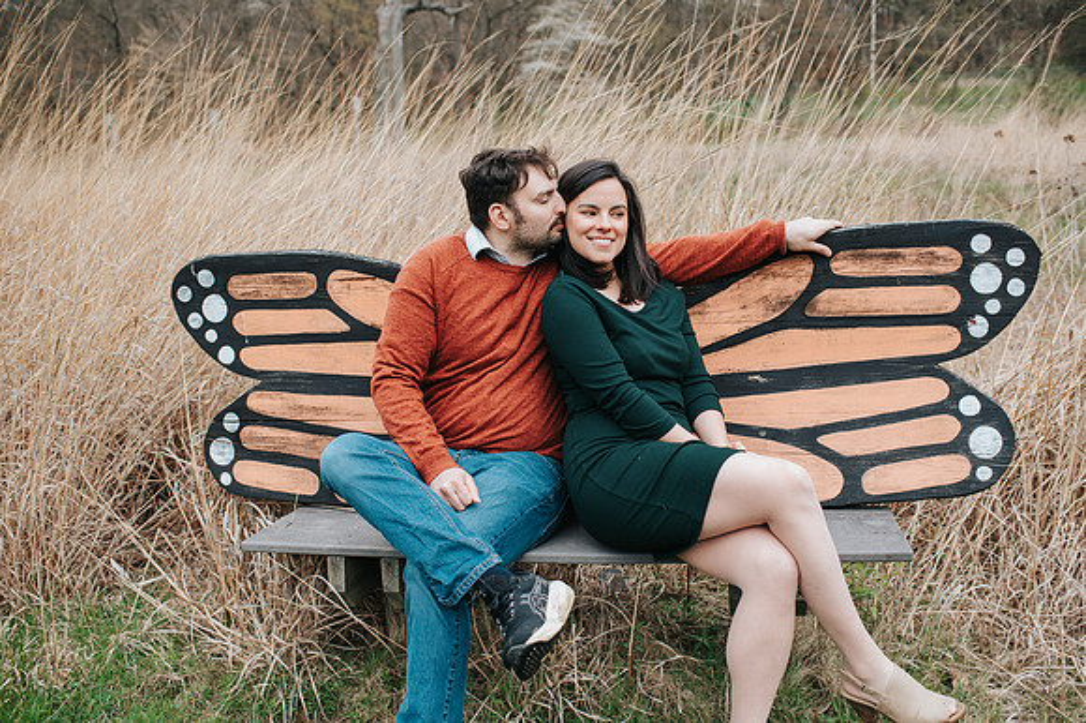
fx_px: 1059
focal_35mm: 35
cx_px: 543
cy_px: 362
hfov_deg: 54.3
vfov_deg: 37.7
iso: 100
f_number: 3.2
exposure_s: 1/320
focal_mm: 35
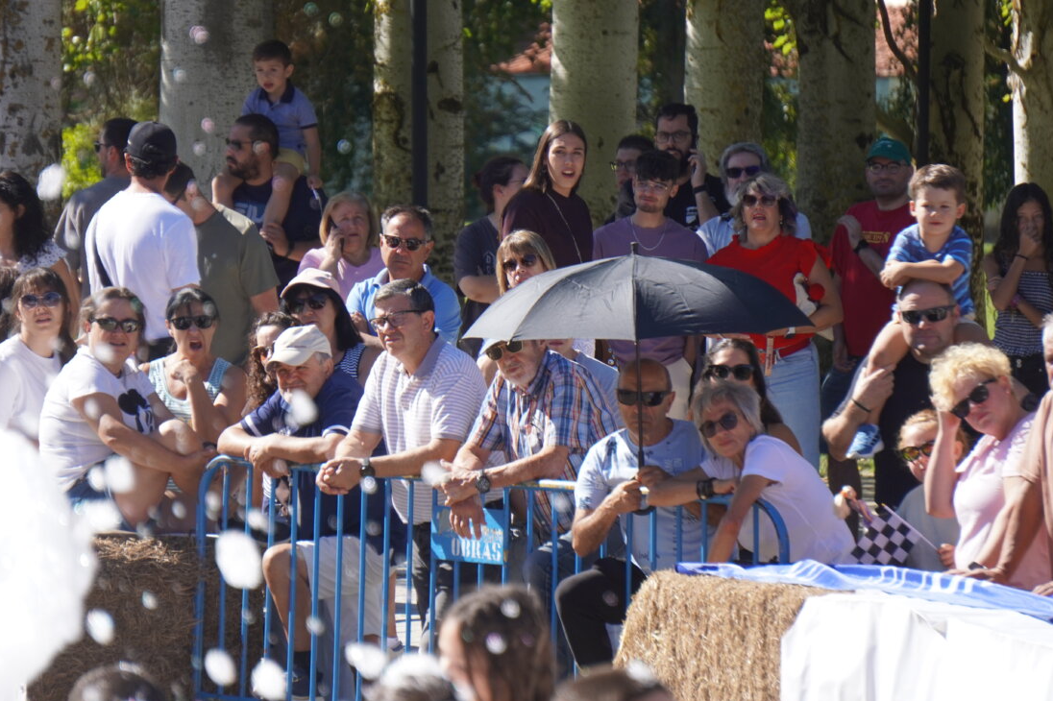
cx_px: 534
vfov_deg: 3.7
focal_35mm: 368
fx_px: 10760
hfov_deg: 5.6
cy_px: 294
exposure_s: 1/400
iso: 200
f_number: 6.3
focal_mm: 210
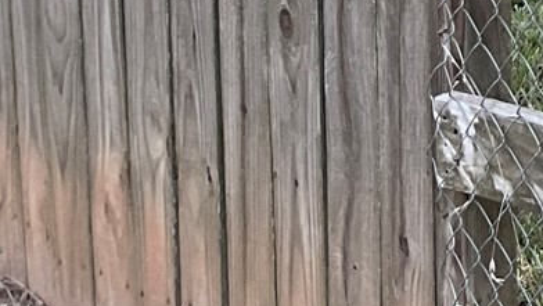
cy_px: -651
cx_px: 1297
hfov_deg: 11.0
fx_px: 2377
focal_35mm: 165
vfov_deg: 6.6
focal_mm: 3
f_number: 1.8
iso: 16
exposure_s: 1/234
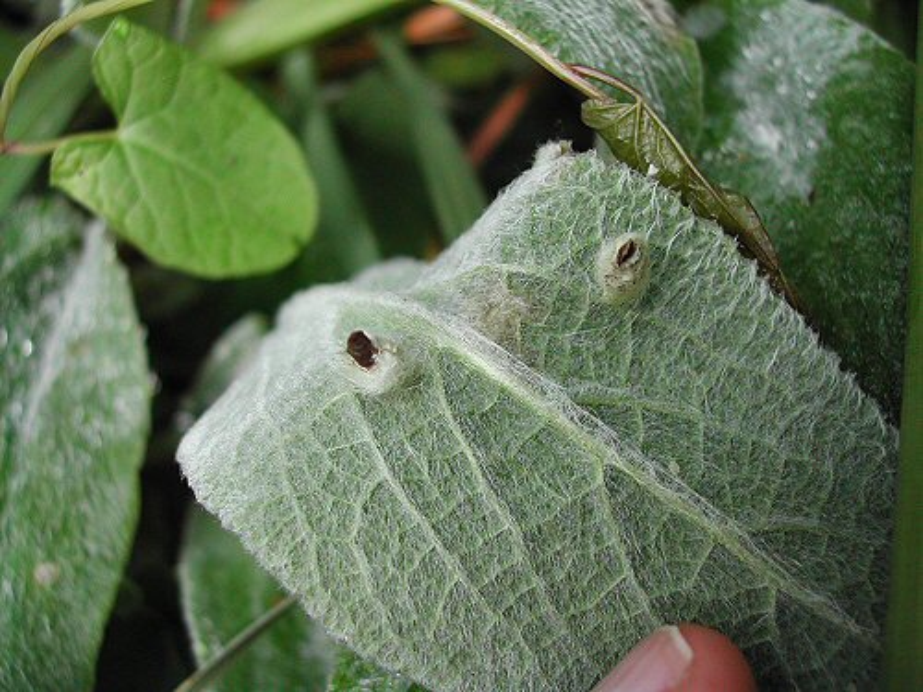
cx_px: 462
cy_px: 346
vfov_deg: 37.7
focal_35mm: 38
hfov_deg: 49.0
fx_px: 1013
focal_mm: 8
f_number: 2.8
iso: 100
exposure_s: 1/314
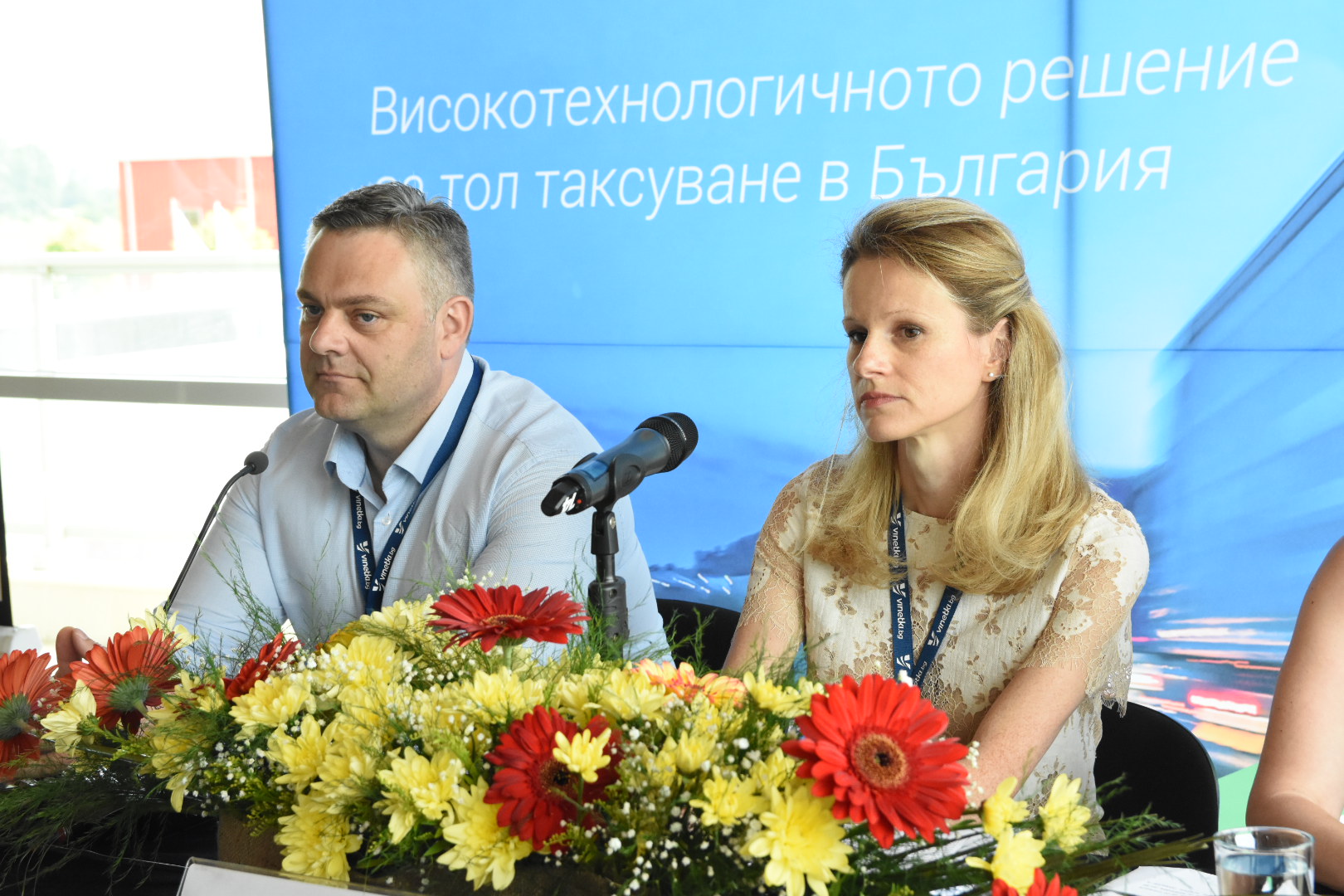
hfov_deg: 29.2
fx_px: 2576
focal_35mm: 69
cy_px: 448
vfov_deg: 19.7
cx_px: 672
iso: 2500
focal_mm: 46
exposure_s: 1/250
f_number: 5.6
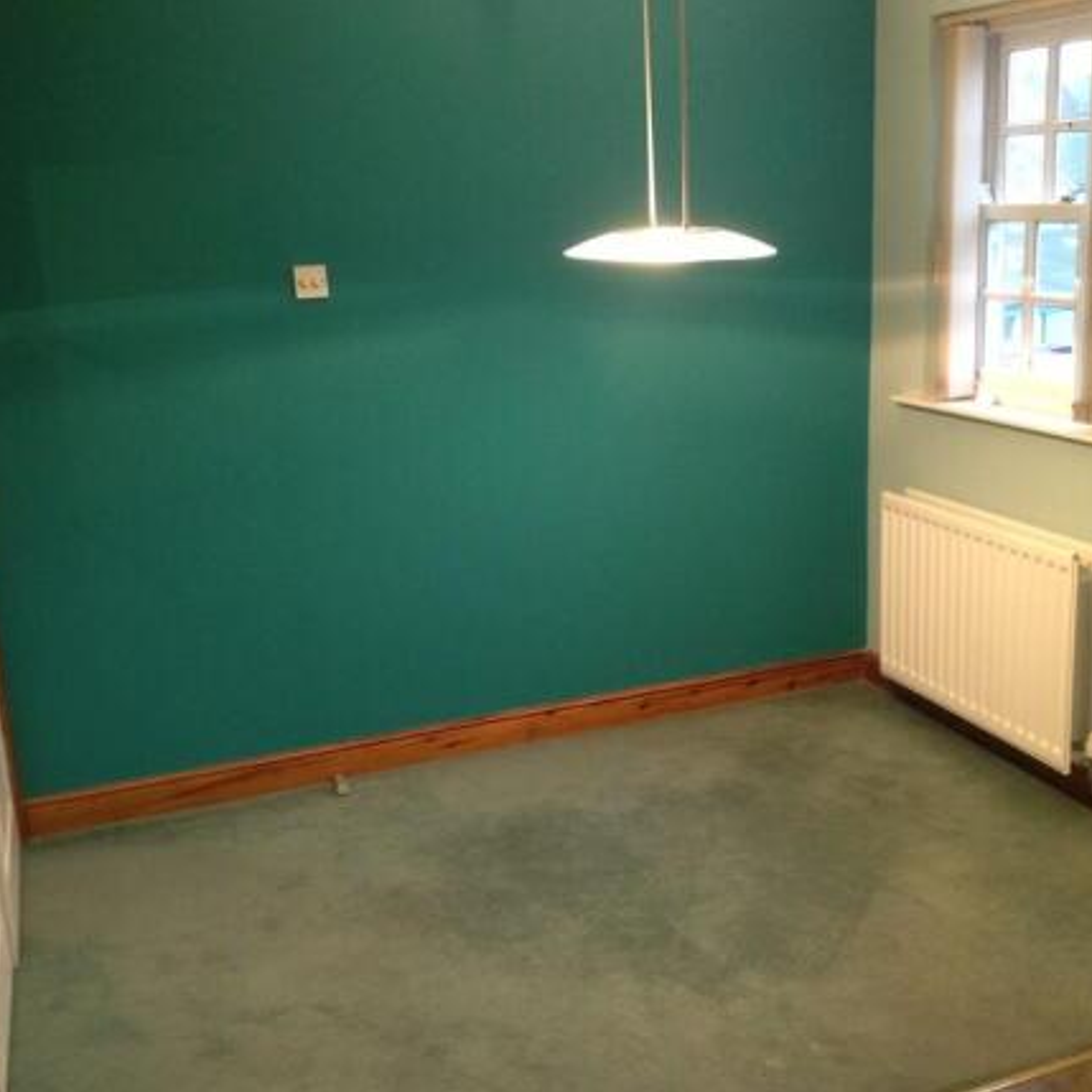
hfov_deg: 39.8
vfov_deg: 40.0
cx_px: 673
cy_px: 554
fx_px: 1499
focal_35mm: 42
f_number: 2.4
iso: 200
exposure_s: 1/20
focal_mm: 4.28
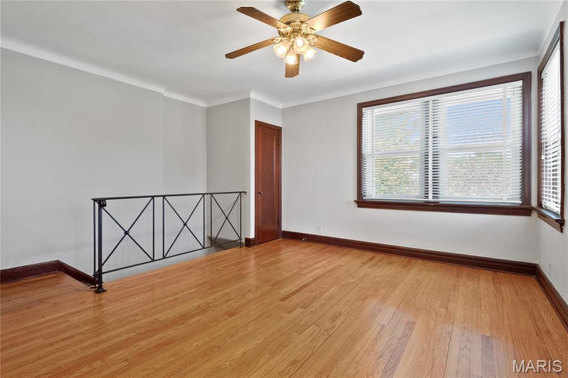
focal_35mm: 16
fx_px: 252
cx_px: 284
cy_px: 189
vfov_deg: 73.7
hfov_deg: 96.8
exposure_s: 1/10
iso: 400
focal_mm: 8
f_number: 8
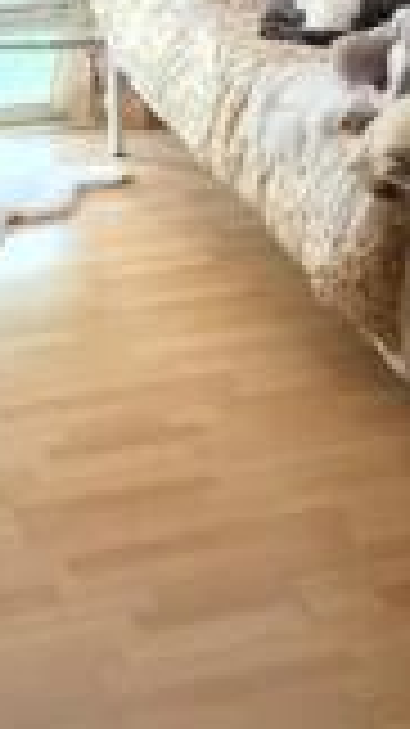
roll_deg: +0.7
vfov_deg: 23.6
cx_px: 68
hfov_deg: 14.1
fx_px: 1645
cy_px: -52
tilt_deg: -11.5
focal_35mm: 85
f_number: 2.2
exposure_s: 1/33
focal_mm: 4.15
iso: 80
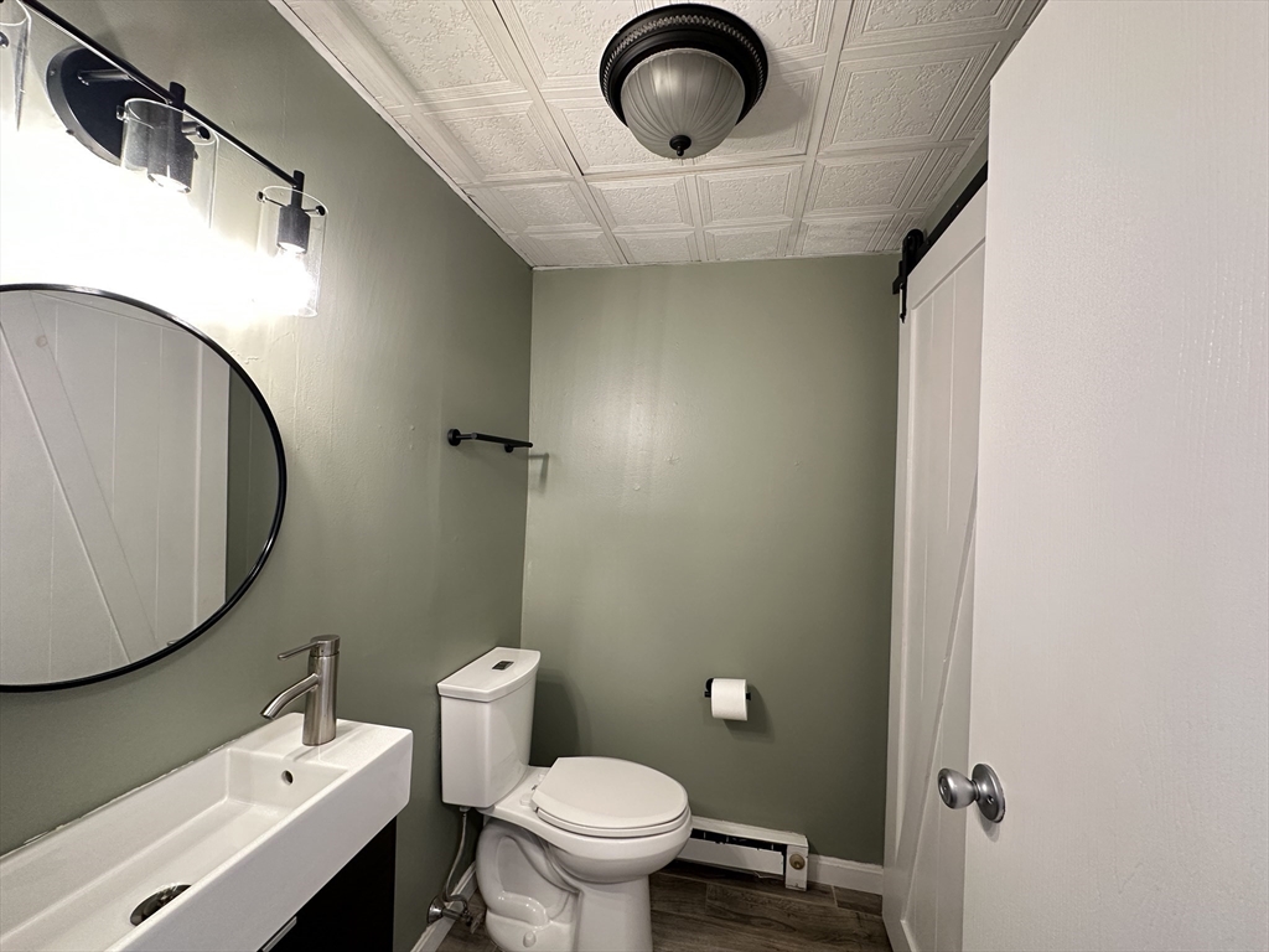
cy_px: 476
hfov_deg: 102.1
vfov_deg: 85.7
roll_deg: -1.8
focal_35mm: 14
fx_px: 513
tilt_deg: +0.4
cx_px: 634
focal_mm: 2.22
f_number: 2.2
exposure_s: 1/60
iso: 200
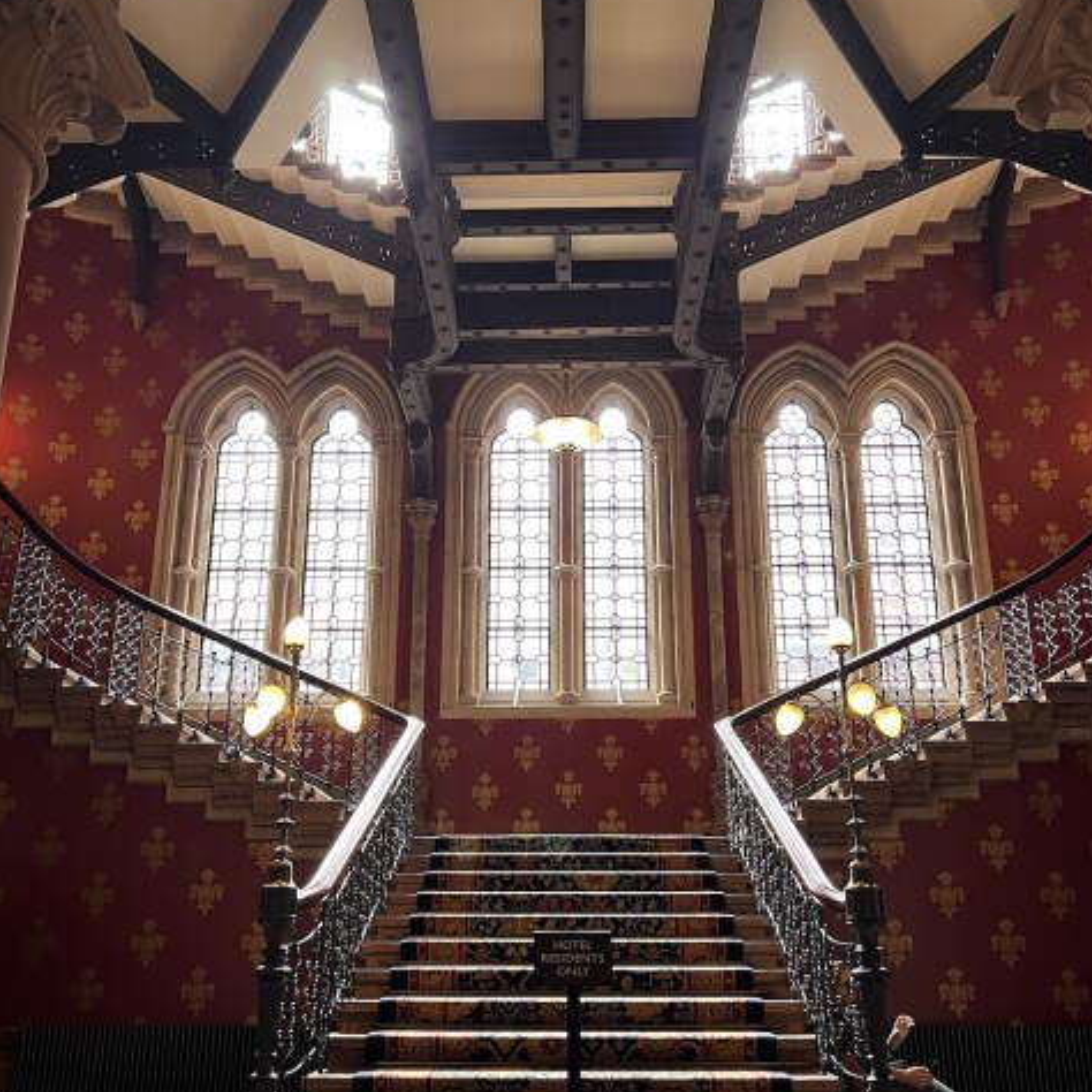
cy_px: 629
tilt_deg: +15.7
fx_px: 1106
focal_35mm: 31
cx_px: 546
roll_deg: +0.3
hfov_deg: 52.5
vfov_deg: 52.3
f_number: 1.5
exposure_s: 1/50
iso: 160
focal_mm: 5.7
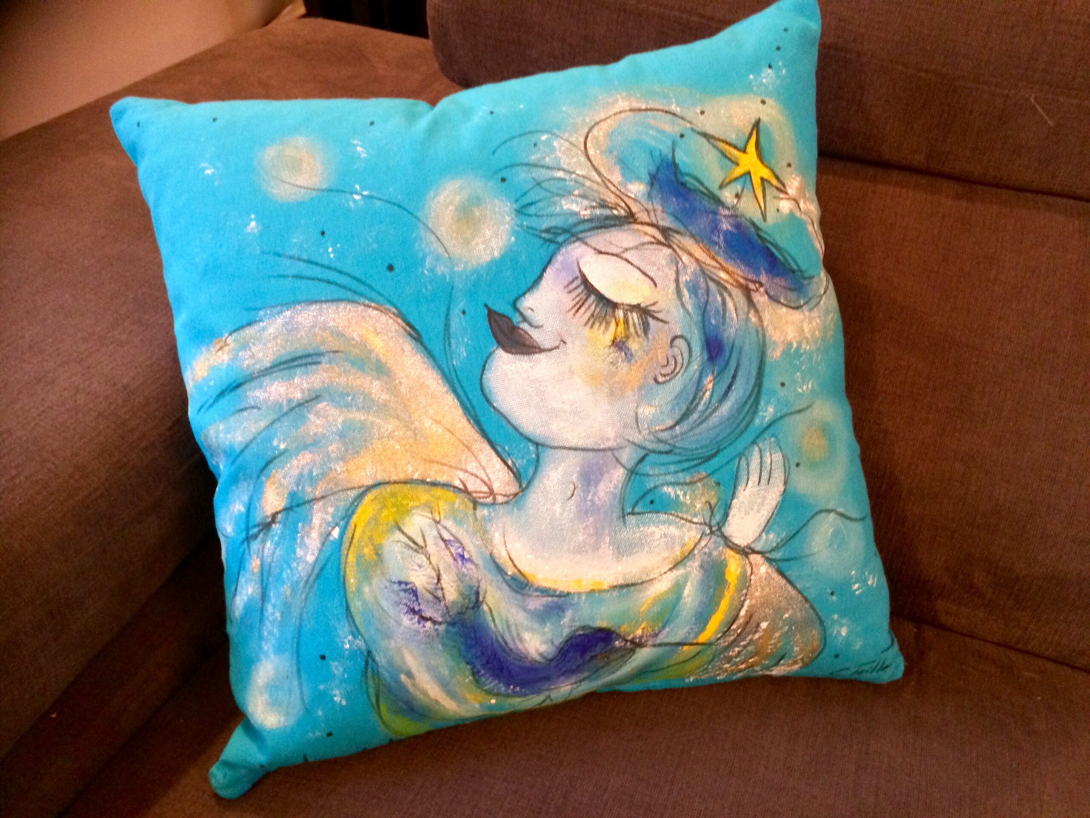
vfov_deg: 48.2
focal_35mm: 29
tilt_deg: -38.0
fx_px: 913
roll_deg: +0.2
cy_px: 409
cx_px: 545
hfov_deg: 61.7
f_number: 2.2
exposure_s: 1/17
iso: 320
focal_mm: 4.15
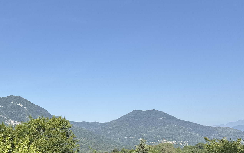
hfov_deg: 47.4
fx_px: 266
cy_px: 143
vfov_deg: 30.3
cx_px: 60
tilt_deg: +0.2
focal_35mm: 40
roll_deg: +0.4
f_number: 1.78
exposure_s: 1/3247
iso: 80
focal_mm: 6.76
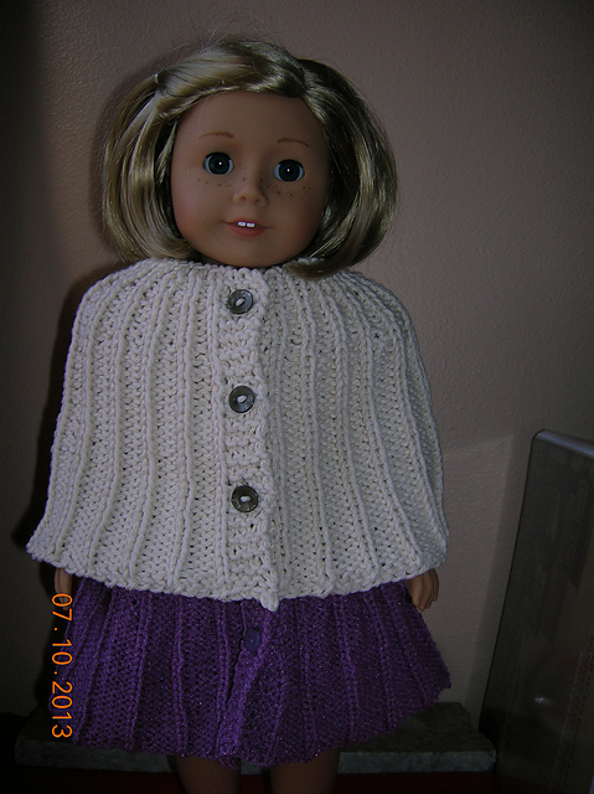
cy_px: 397
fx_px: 779
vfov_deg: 54.0
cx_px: 297
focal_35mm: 34
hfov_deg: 41.7
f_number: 2.9
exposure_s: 1/60.1
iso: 50
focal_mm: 5.7
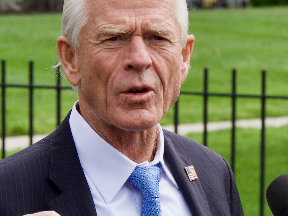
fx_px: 1972
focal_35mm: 237
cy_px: 170
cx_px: 118
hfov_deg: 8.4
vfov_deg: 6.3
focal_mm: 55
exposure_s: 1/500
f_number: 5.1
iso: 200
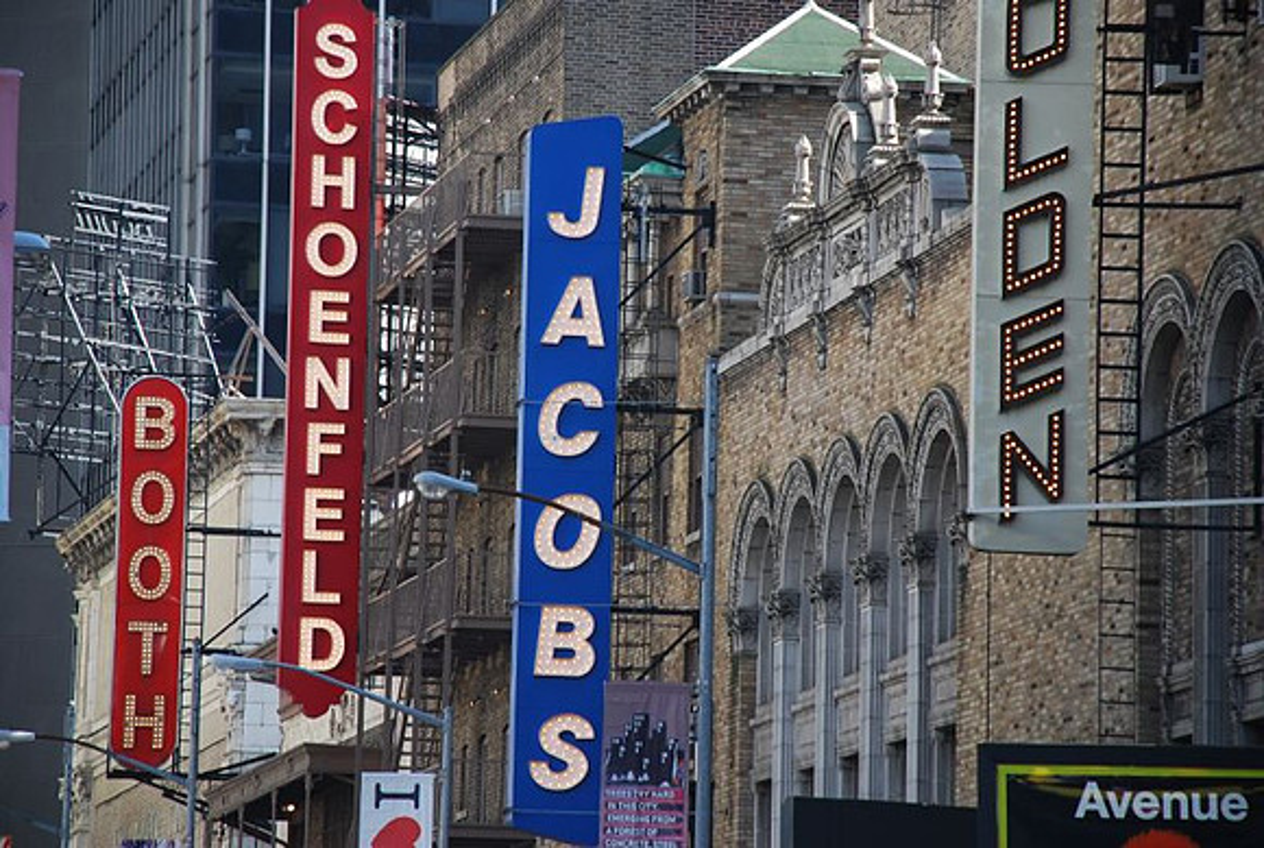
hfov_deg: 10.1
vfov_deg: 6.8
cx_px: 632
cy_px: 424
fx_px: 7123
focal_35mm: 202
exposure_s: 1/125
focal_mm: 135
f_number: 6.3
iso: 200
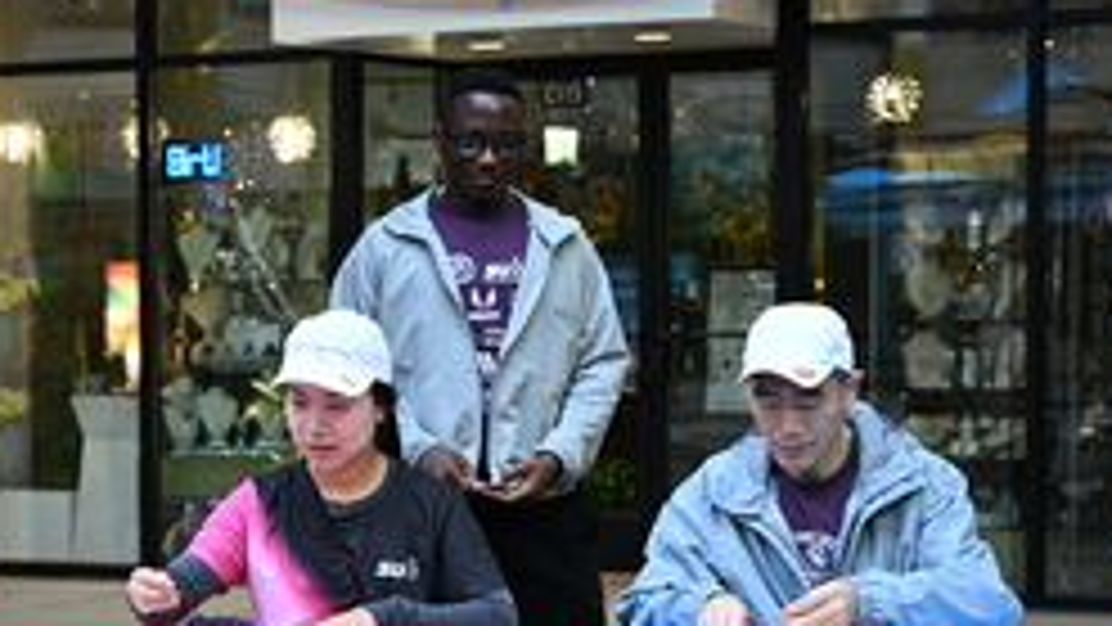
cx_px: 180
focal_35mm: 119
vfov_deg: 10.2
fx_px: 3509
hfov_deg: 17.8
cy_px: 493
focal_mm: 51
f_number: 4
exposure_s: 1/500
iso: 6400
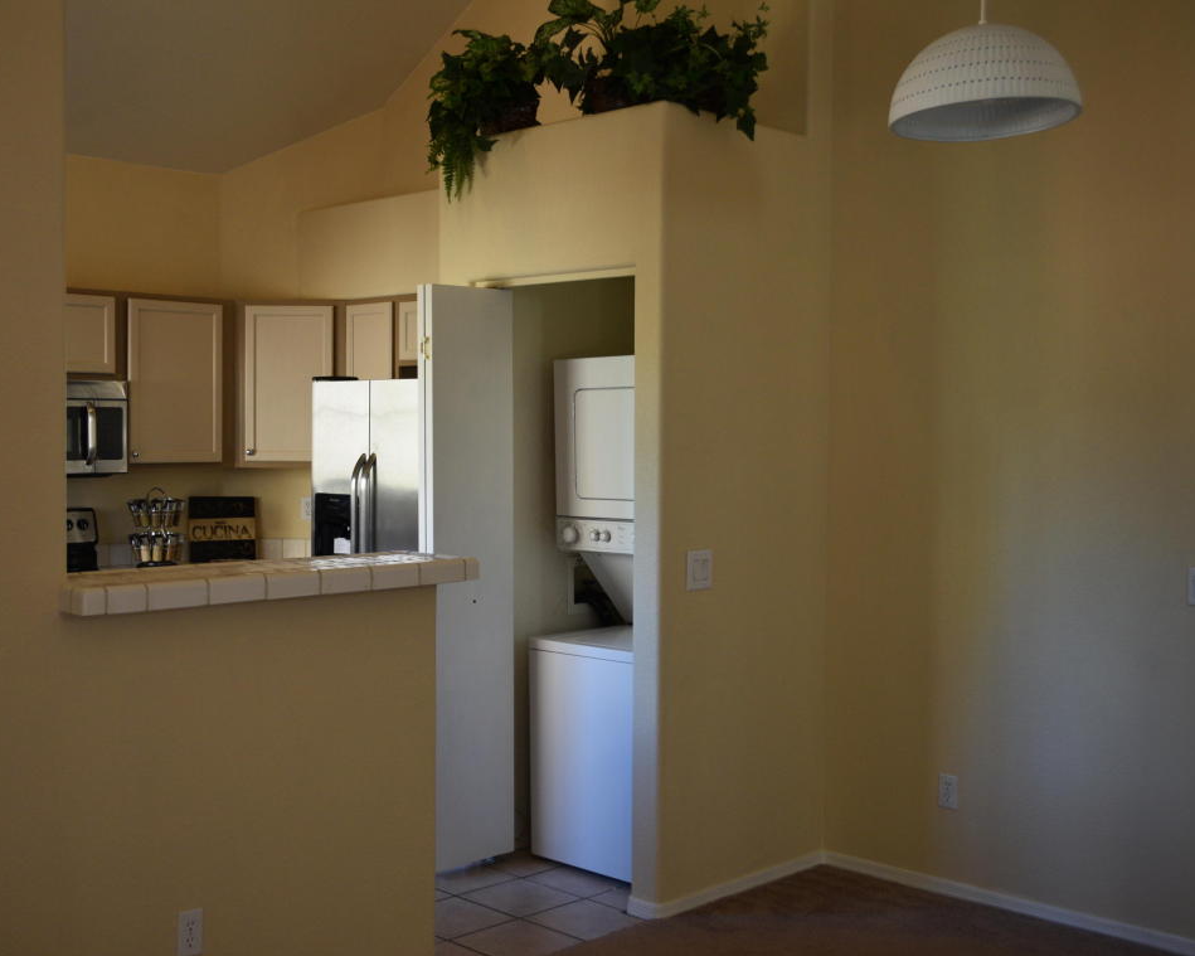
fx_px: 1450
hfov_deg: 44.7
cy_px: 474
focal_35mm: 41
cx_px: 514
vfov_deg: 36.5
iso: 400
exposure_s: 1/80
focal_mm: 24
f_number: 4.2
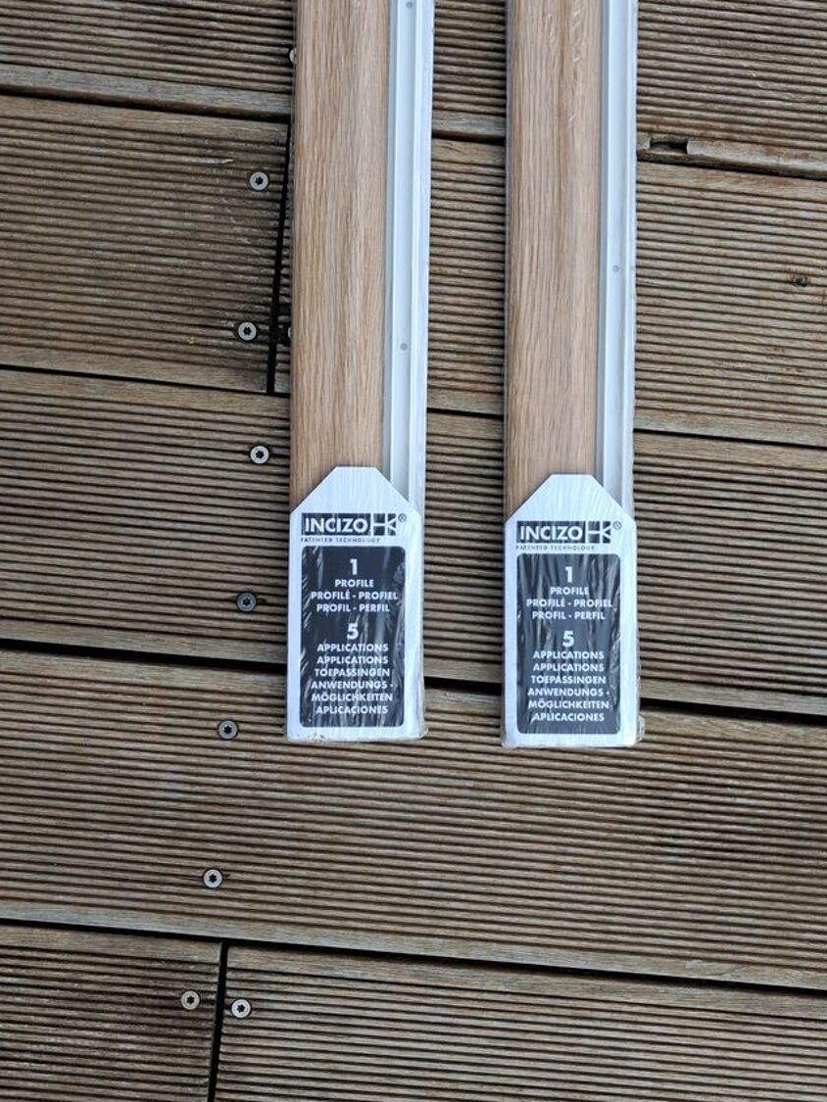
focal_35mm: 32
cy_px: 531
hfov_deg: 44.1
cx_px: 444
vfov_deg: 56.8
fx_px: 1019
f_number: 1.8
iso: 25
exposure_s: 1/254
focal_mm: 4
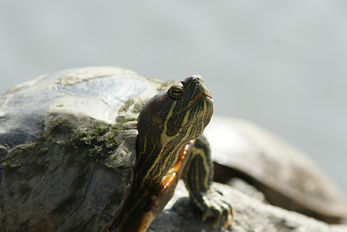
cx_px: 174
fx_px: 3037
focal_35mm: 315
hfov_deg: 6.5
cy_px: 116
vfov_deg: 4.4
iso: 320
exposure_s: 1/320
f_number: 8
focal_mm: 210
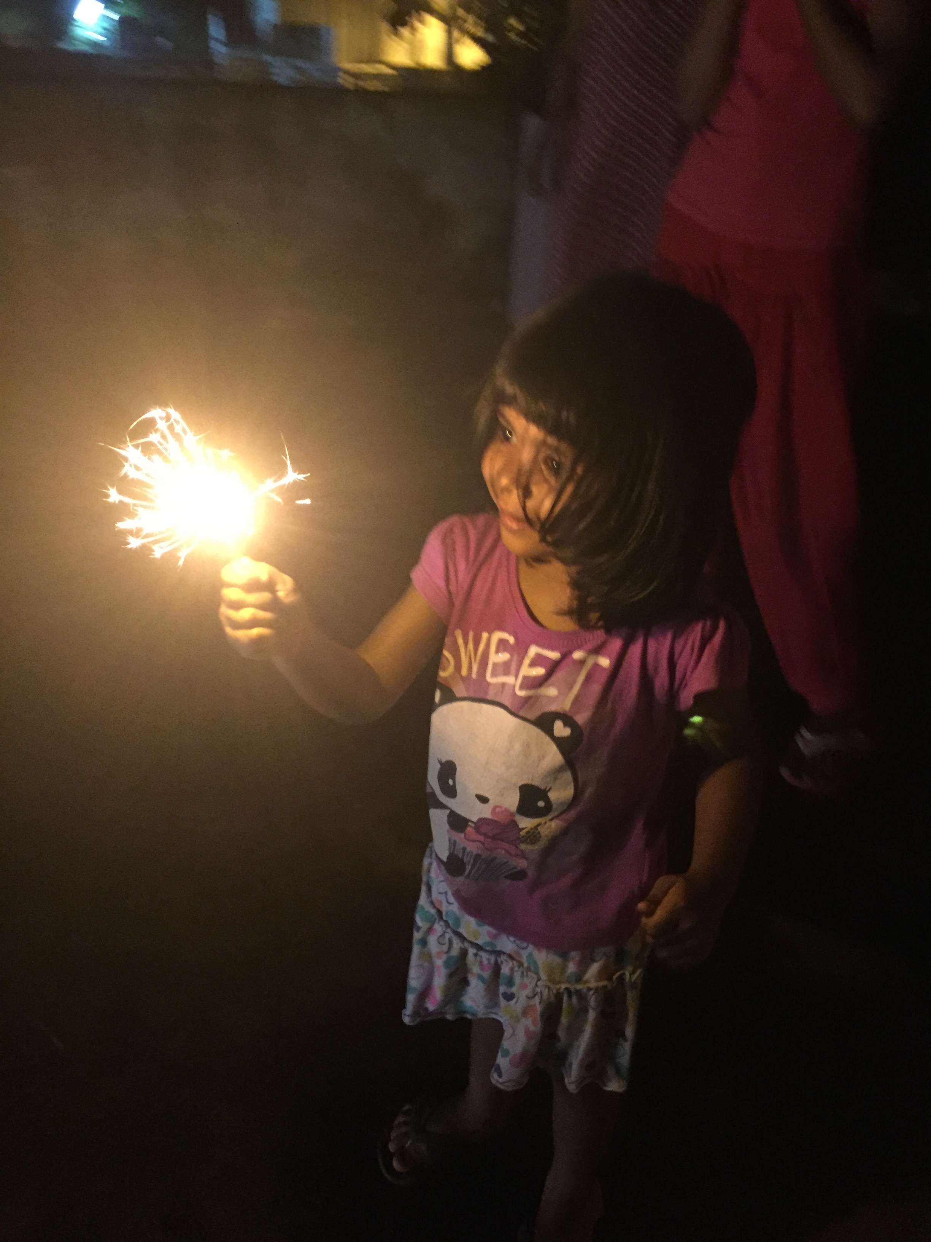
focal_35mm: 29
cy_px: 621
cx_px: 466
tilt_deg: -28.6
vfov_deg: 61.7
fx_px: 1040
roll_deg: -2.4
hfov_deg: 48.2
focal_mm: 4.15
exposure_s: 1/17
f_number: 2.2
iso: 500
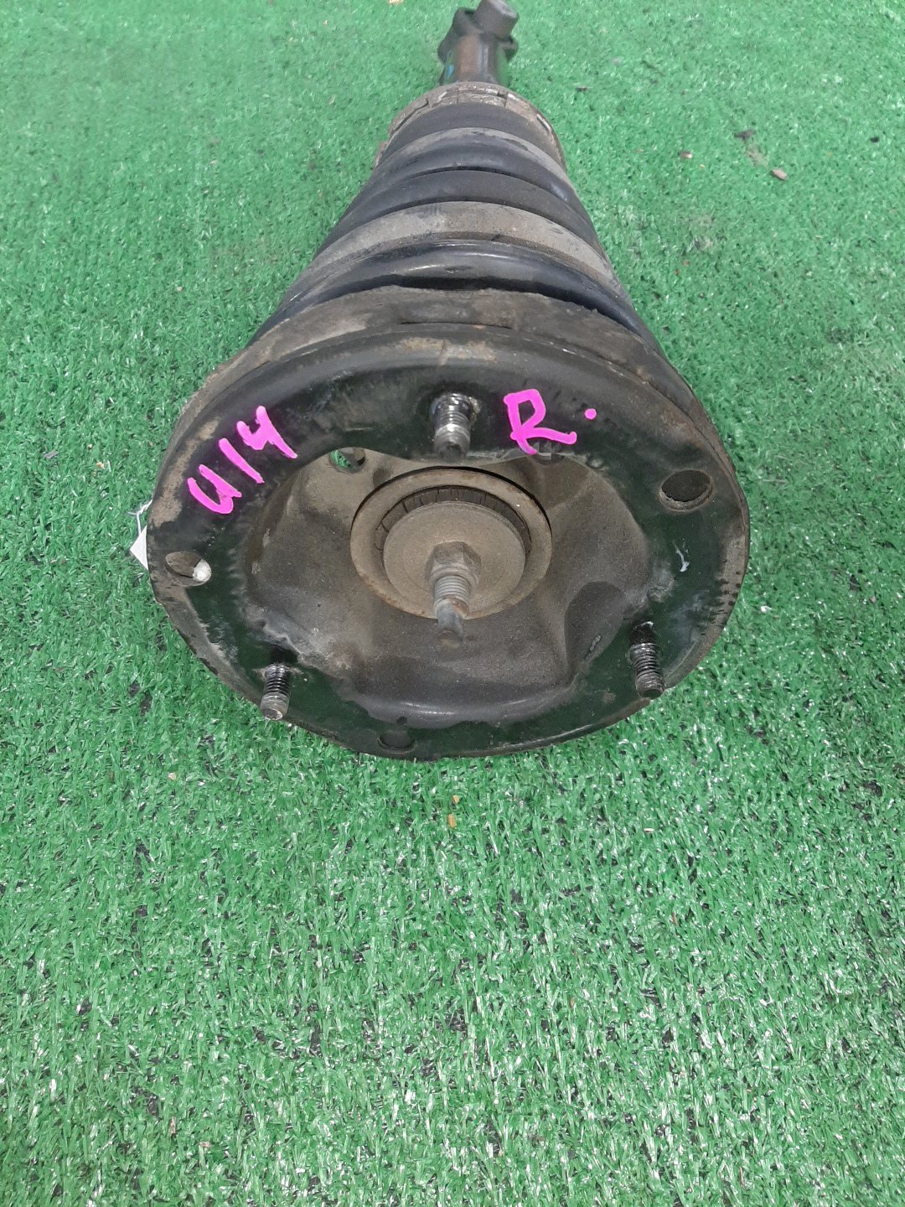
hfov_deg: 53.1
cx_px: 452
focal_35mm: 26
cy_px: 604
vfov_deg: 67.3
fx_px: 906
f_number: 1.7
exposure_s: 1/50
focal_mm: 3.93
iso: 204
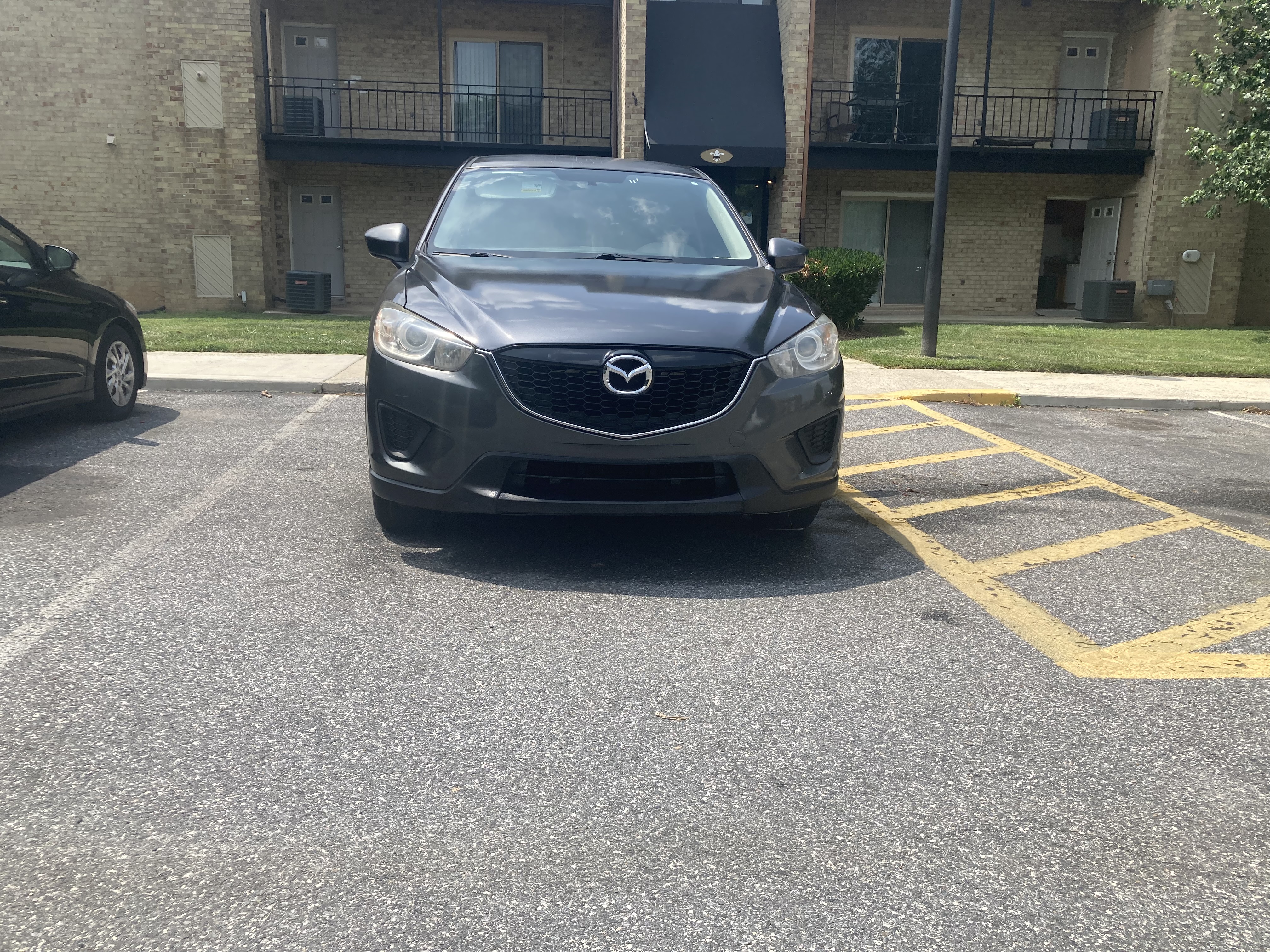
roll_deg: -1.4
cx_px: 635
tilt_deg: -8.7
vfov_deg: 49.7
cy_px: 476
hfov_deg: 63.4
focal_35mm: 28
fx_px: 1027
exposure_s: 1/1715
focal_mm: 3.99
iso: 20
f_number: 1.8
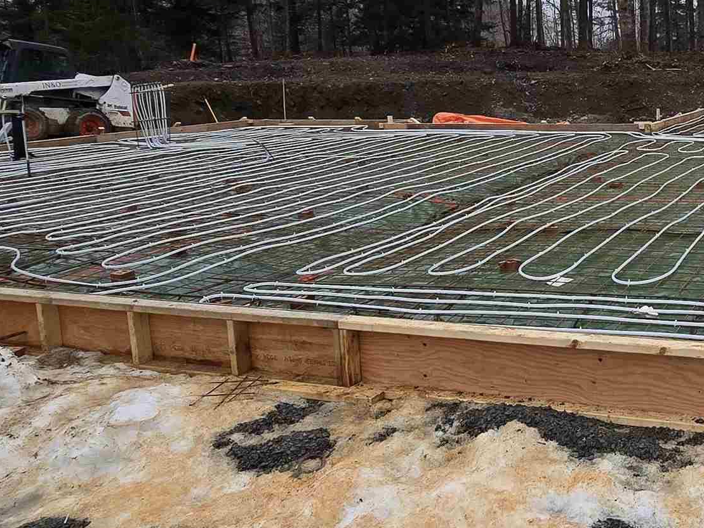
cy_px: 183
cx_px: 668
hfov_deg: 45.2
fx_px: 732
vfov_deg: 39.3
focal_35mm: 36
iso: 160
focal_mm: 2.2
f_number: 2.2
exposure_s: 1/2000
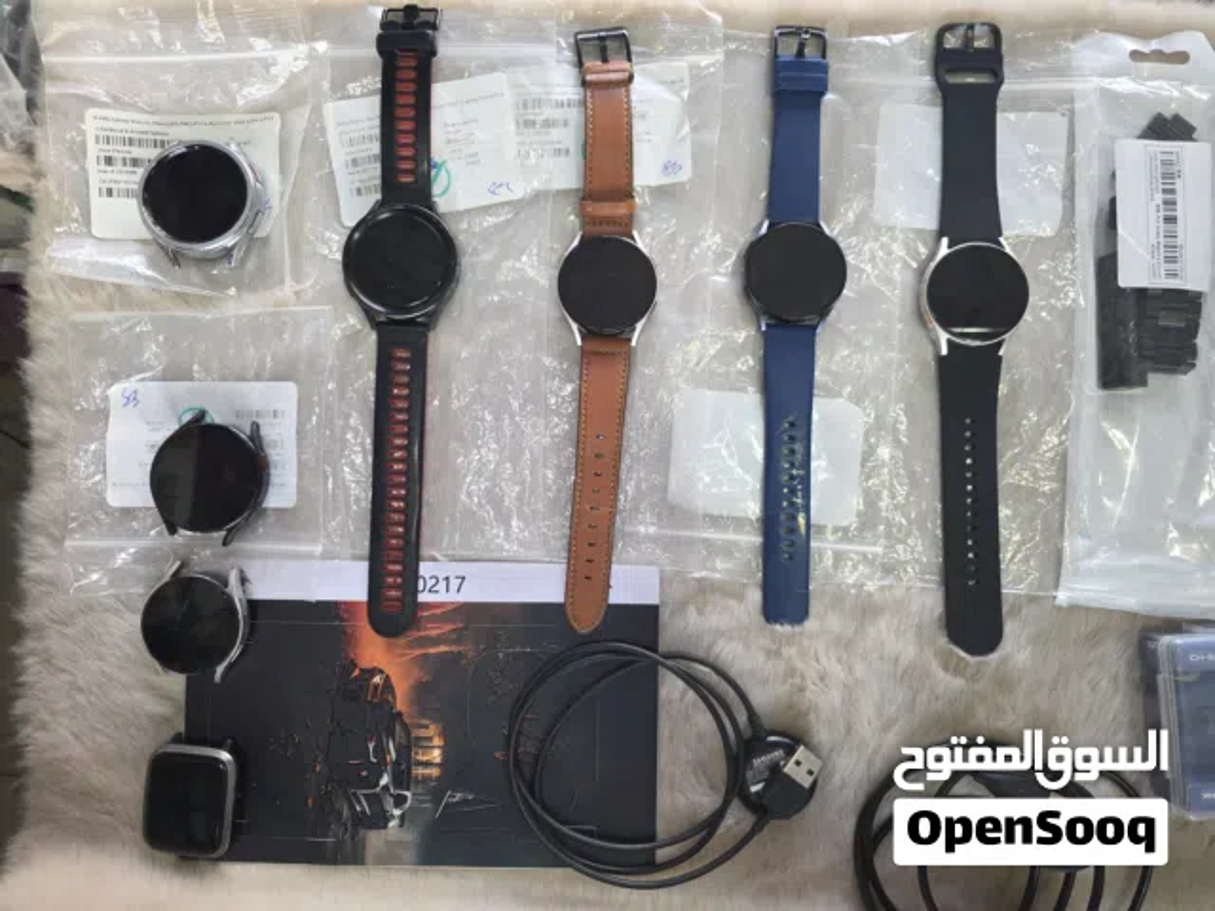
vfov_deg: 58.9
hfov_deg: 73.9
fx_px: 807
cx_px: 608
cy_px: 456
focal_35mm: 23
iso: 200
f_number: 1.7
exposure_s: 1/120
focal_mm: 6.3
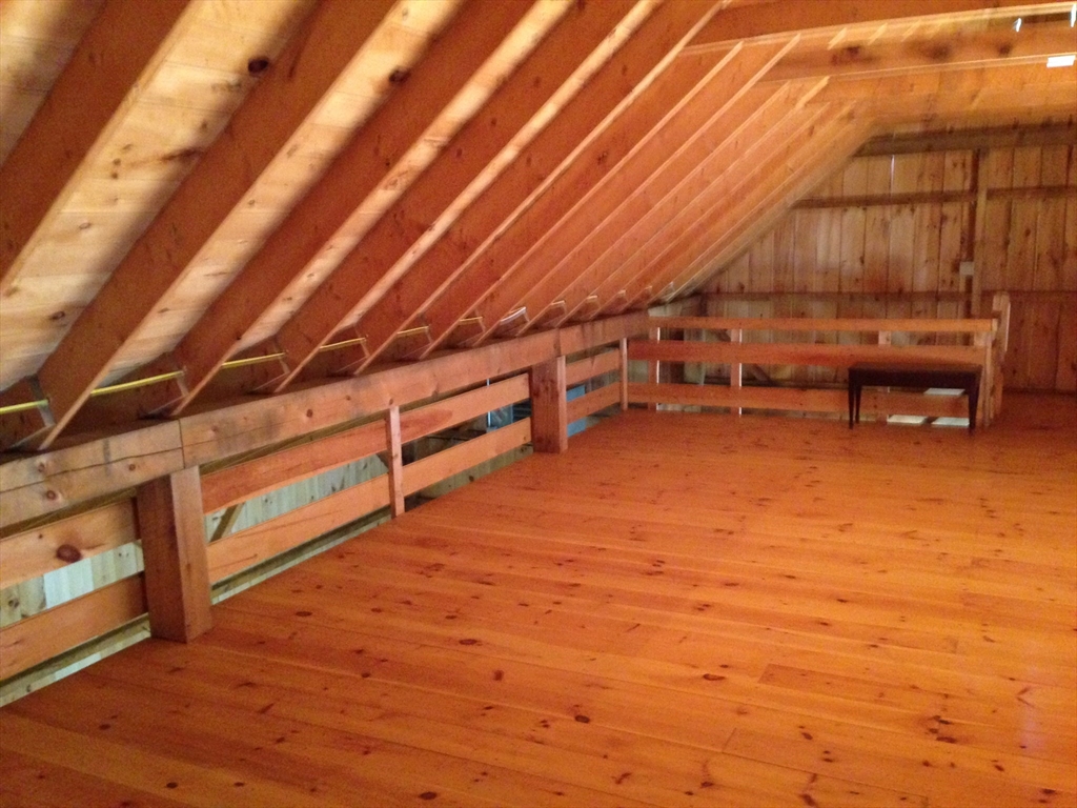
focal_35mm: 33
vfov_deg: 42.9
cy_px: 404
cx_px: 538
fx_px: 1027
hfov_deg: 55.4
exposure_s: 1/15
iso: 640
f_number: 2.4
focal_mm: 4.12
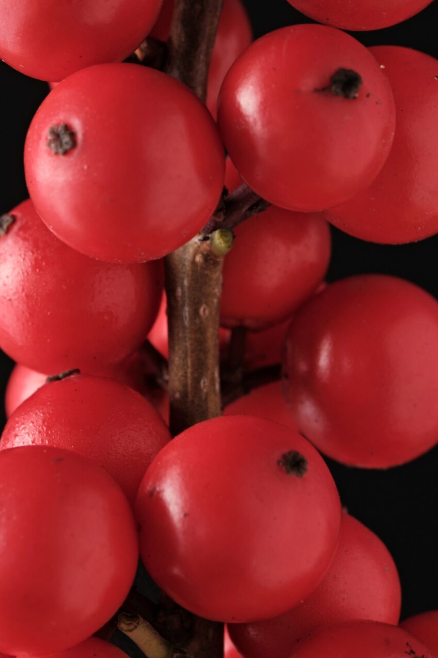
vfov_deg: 8.5
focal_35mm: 242
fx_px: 4416
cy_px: 86
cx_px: 192
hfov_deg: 5.7
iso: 160
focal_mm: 80
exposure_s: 1/30
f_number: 11
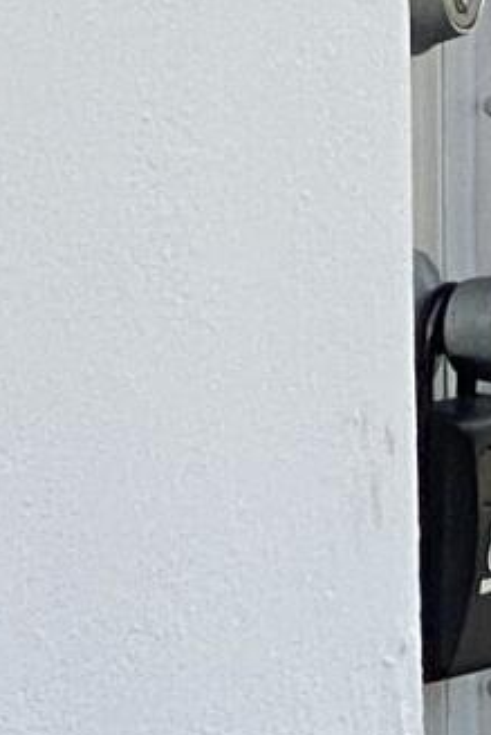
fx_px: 10095
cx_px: -574
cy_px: 186
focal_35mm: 494
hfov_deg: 2.8
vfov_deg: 4.2
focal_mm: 6
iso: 20
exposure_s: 1/304
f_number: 2
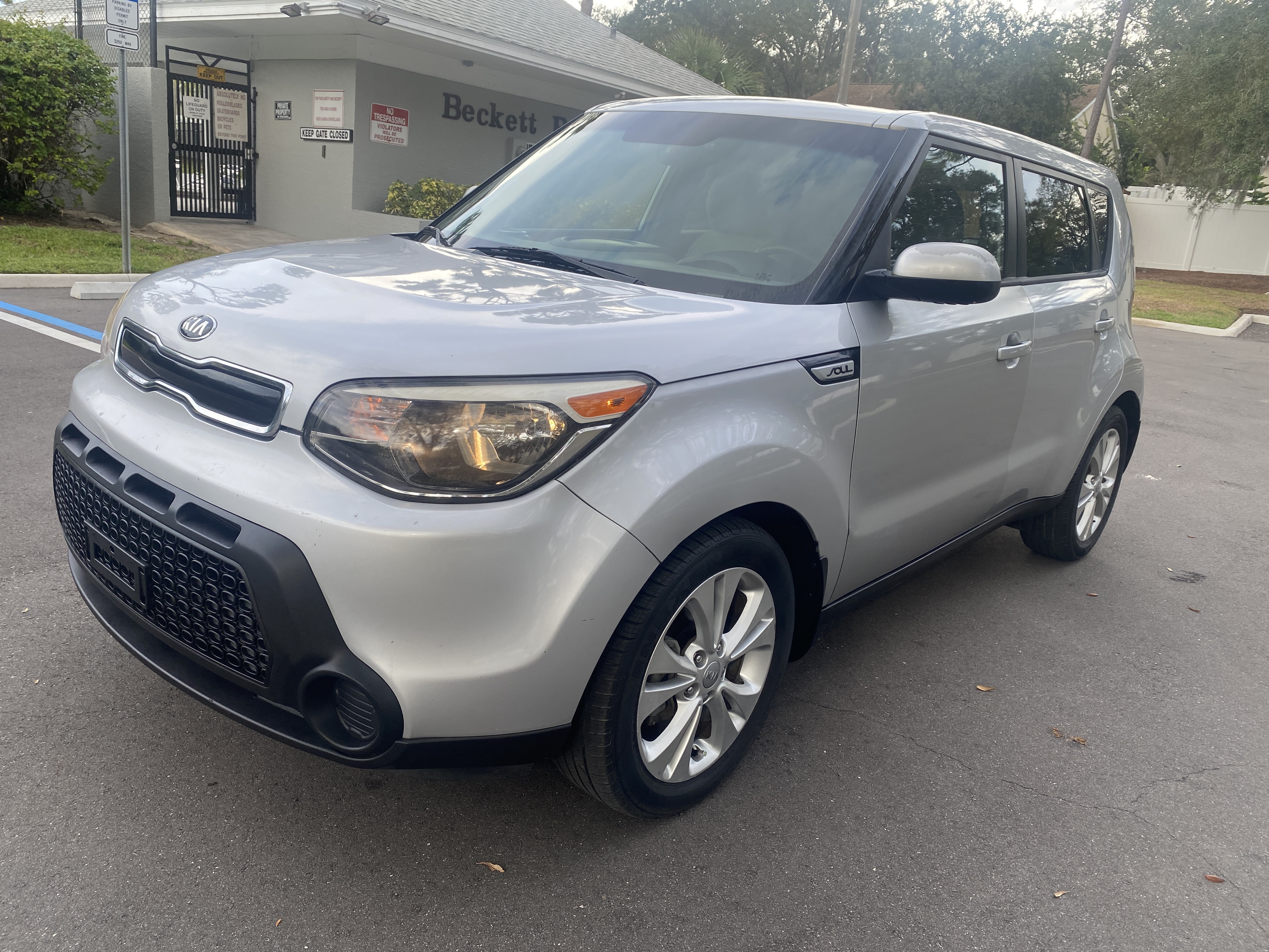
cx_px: 634
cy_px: 476
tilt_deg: -12.7
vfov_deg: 53.1
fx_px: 953
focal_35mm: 26
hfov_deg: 67.3
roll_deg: -5.8
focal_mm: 4.25
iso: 32
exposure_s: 1/637
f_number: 1.8
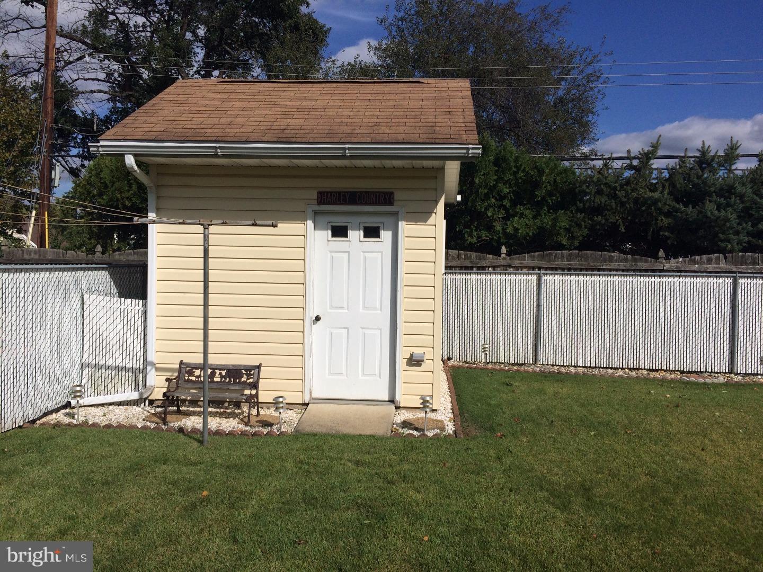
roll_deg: -0.9
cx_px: 382
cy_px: 286
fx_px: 639
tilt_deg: -3.1
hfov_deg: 61.7
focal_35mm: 29
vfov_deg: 48.2
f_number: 2.2
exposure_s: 1/6849
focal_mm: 4.15
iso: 32
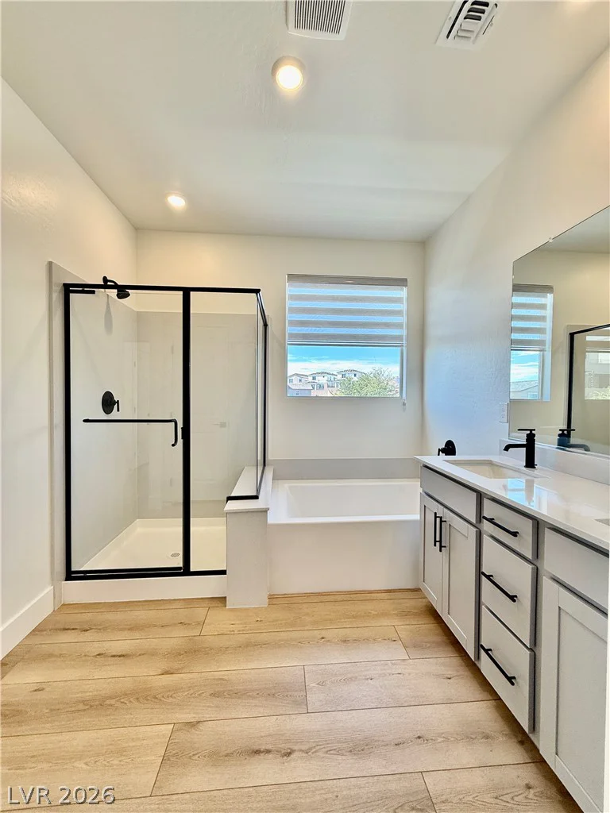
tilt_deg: +0.2
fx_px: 329
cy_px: 406
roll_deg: -1.3
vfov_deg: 102.1
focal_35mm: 14
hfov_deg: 85.7
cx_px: 305
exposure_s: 1/120
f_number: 2.2
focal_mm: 2.22
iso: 80
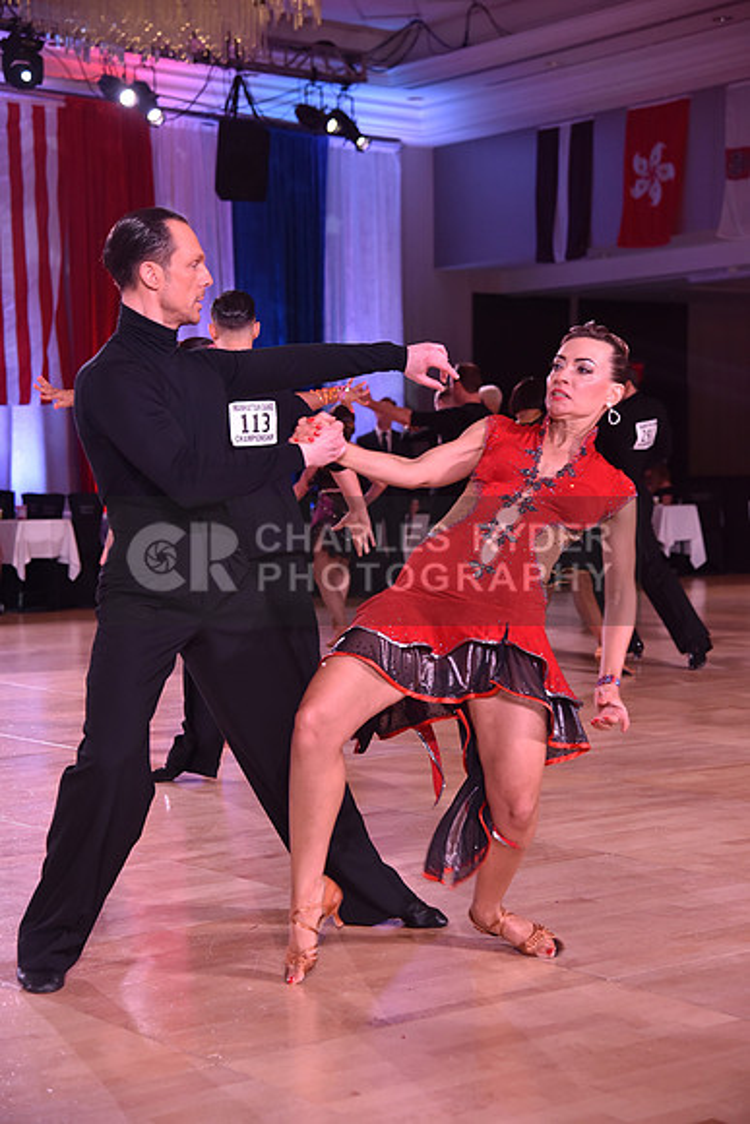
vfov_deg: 31.0
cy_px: 562
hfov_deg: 20.9
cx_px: 375
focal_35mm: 65
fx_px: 2030
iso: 1250
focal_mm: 65
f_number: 4.5
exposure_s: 1/250
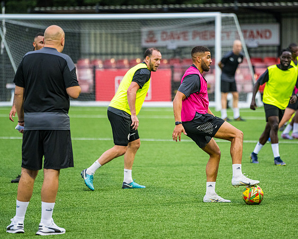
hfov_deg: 7.7
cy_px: 106
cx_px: 184
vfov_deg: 6.2
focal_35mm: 250
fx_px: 2202
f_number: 2.8
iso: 1600
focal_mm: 200
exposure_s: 1/500
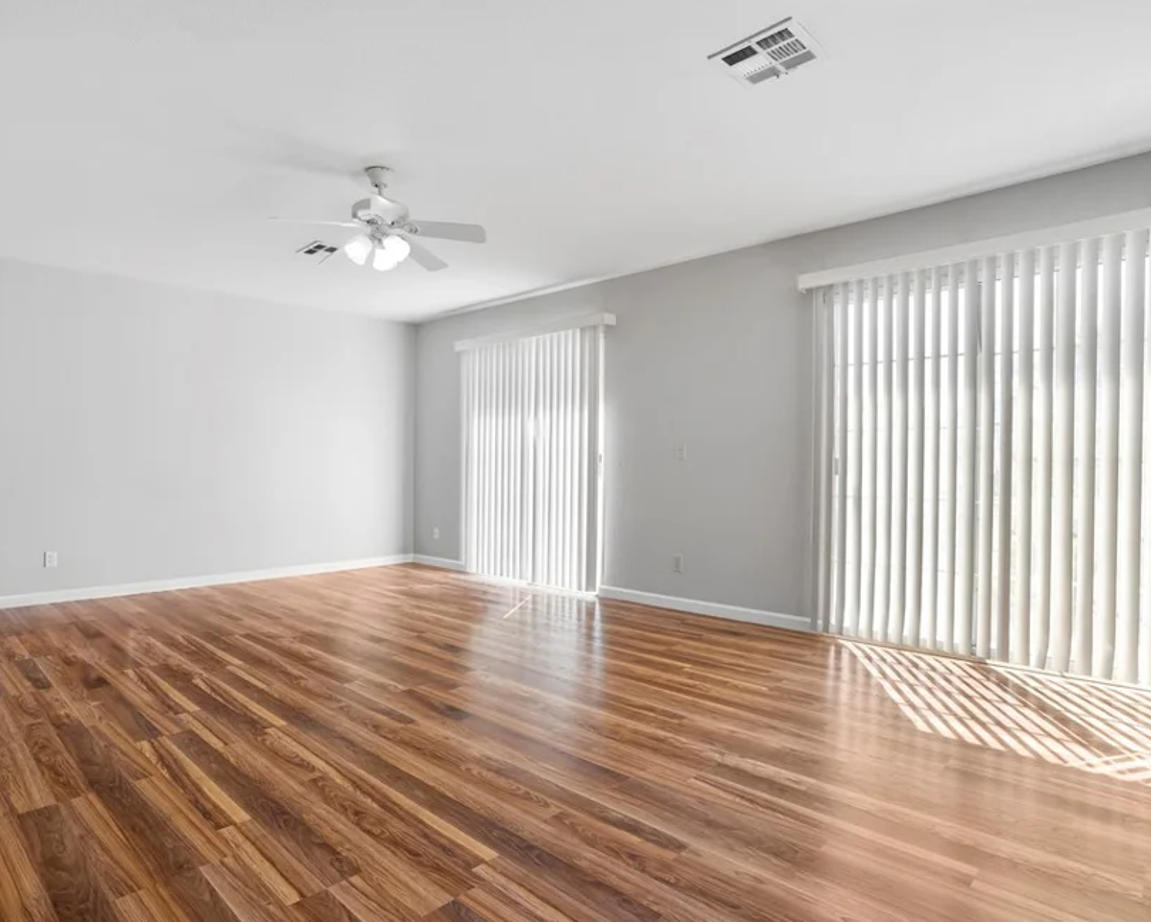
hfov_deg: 82.7
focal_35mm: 19
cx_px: 487
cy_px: 462
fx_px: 648
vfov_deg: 70.9
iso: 800
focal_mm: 16
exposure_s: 1/8
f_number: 8
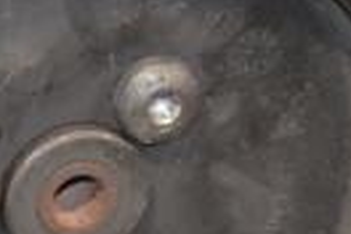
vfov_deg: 3.5
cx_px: -191
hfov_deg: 5.2
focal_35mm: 396
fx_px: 3861
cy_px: 138
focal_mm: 58
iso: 800
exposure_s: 1/60
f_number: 5
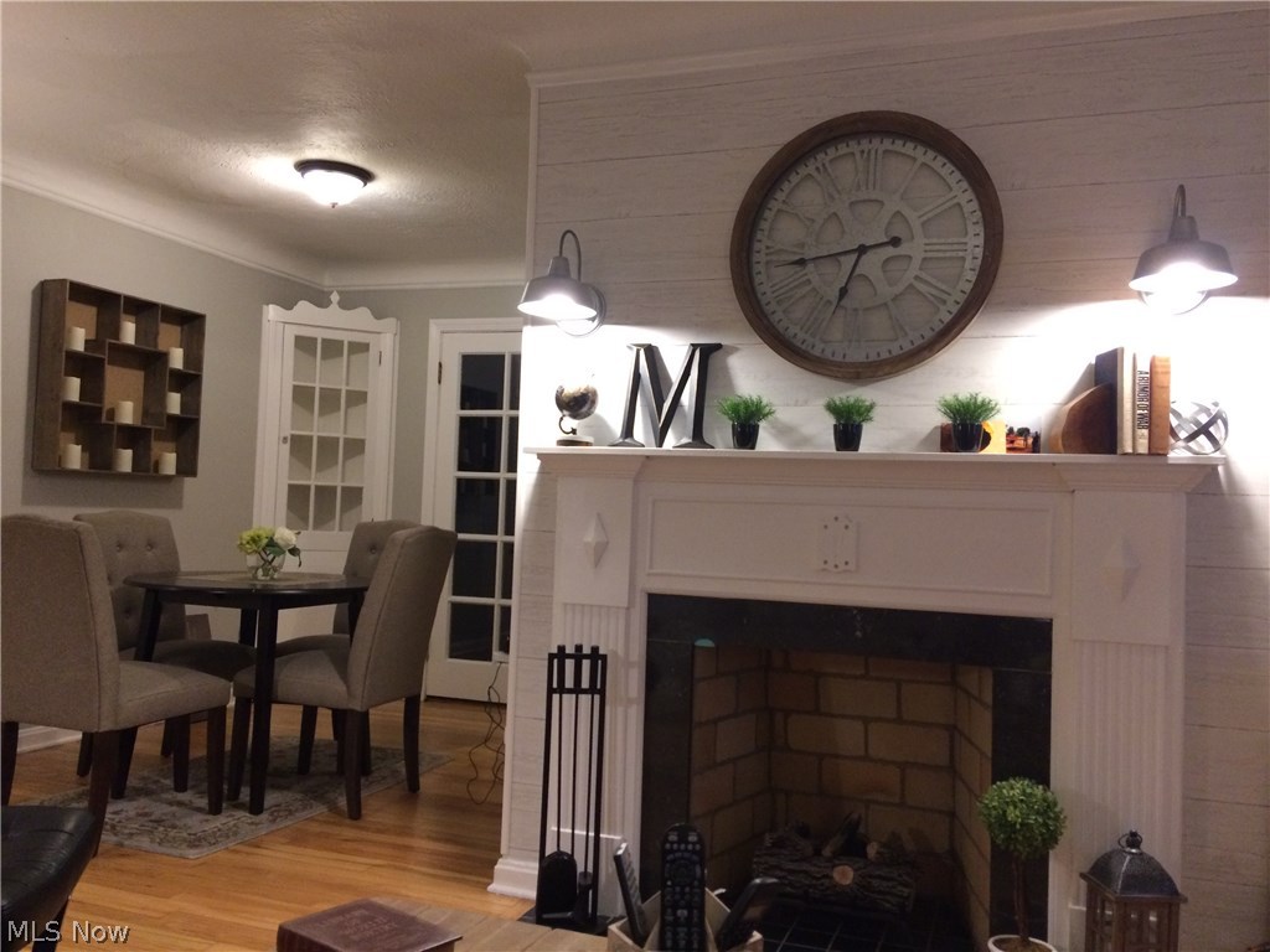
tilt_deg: -0.4
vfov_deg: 48.2
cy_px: 476
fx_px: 1064
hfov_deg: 61.7
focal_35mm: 29
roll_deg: -1.8
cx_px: 635
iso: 250
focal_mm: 4.15
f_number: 2.2
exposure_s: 1/30
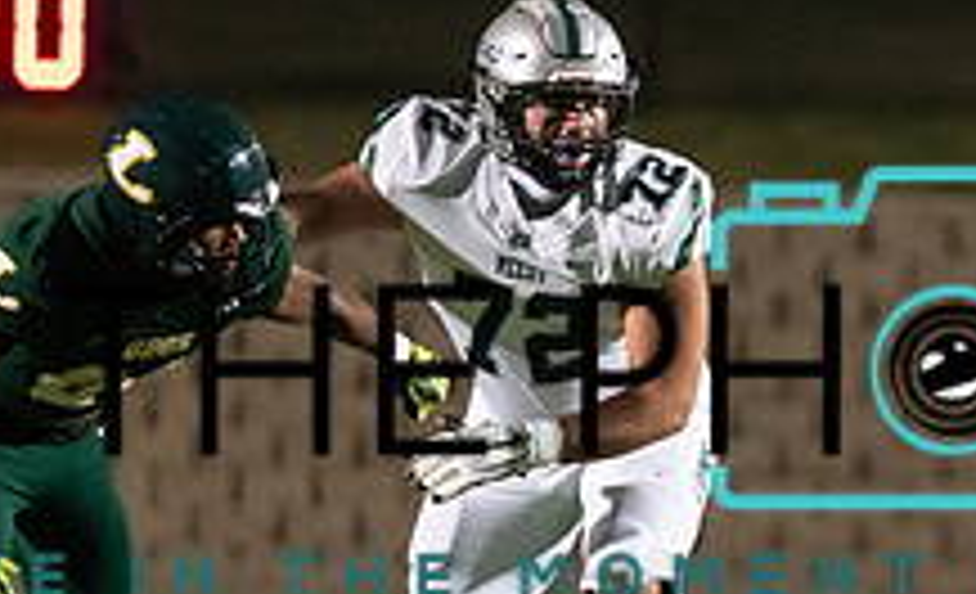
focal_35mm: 894
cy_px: 507
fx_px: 23603
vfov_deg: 1.4
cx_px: 1583
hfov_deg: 2.4
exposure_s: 1/1250
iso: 4000
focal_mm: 200
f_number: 2.8
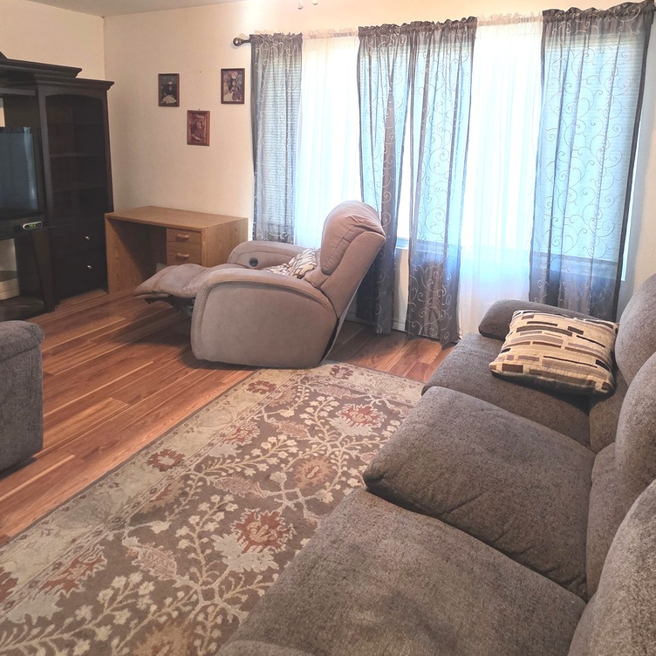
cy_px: 200
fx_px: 472
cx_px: 339
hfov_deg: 69.6
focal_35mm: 22
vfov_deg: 67.0
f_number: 1.9
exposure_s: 1/60
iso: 400
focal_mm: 2.2
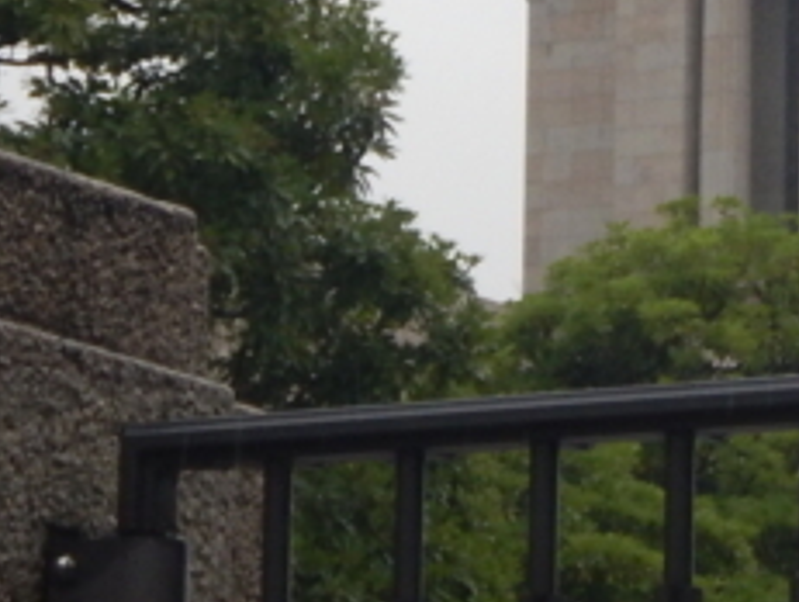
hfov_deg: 4.8
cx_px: 1010
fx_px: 9409
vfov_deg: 3.6
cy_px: -294
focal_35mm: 407
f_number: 4.7
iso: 125
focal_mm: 16.6
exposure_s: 1/160
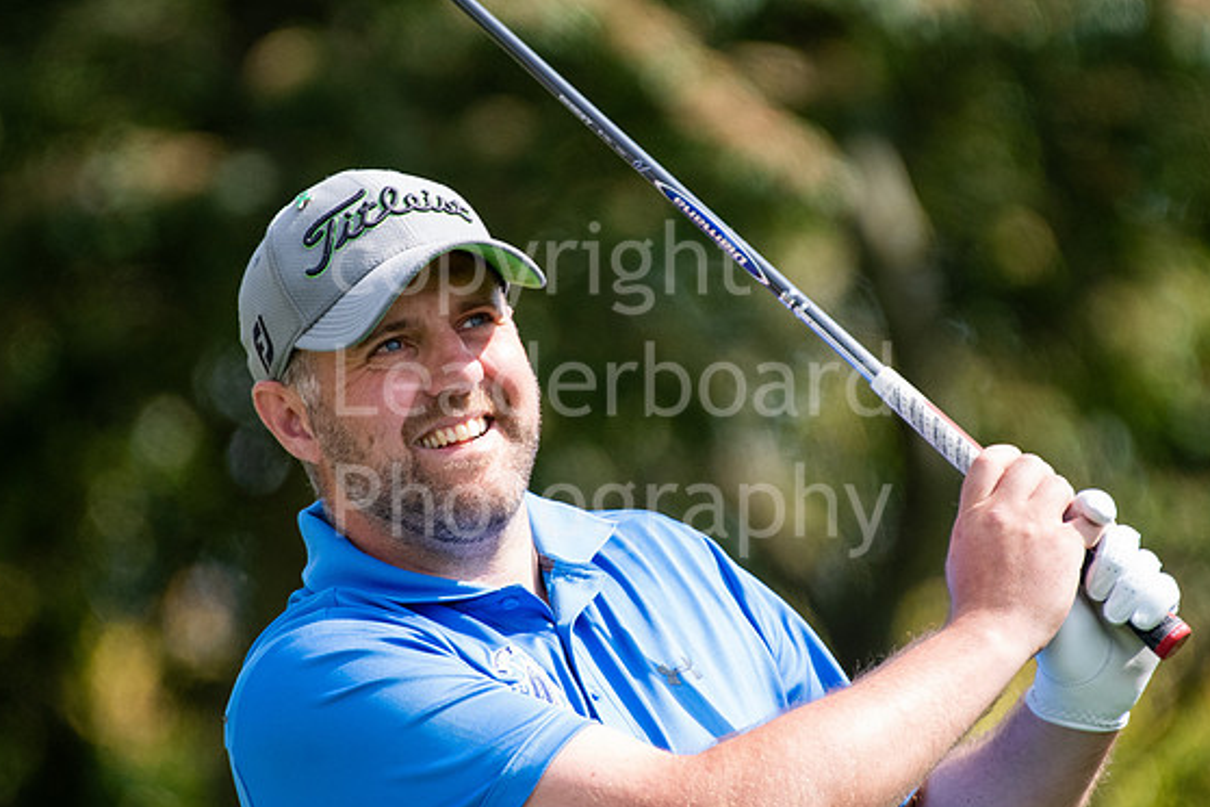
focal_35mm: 780
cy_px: 400
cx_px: 616
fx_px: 26215
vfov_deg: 1.8
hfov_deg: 2.6
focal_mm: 500
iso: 1250
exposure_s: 1/2000
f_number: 5.6
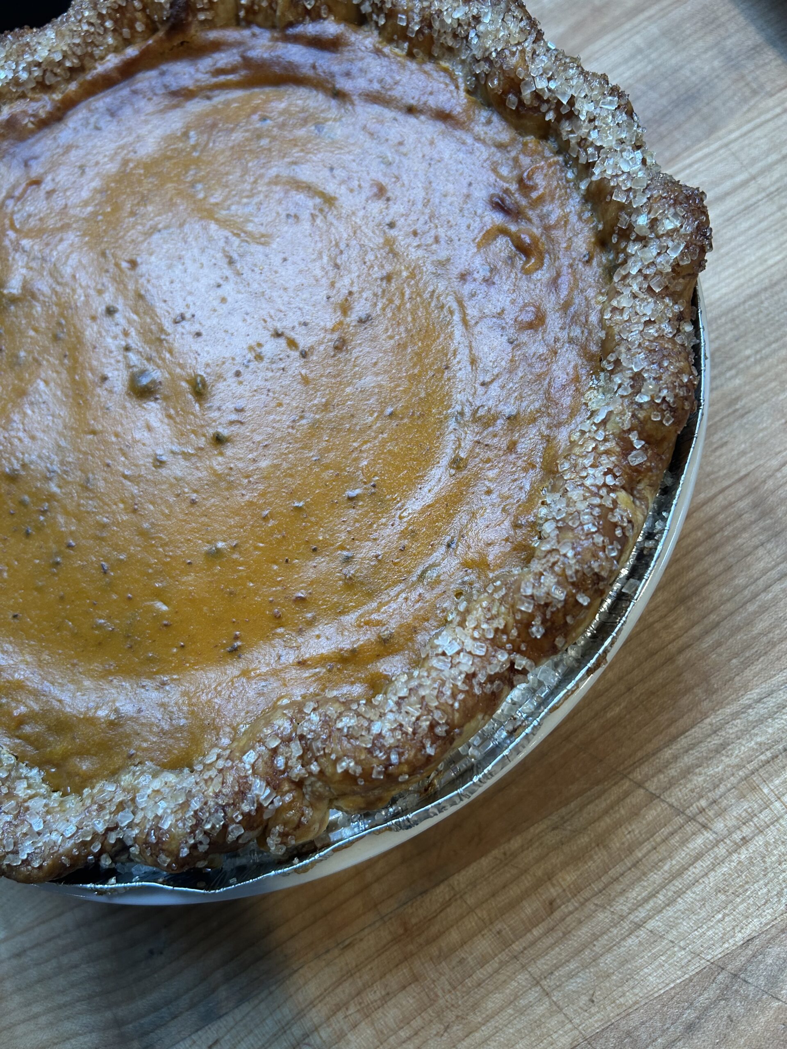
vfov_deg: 67.3
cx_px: 394
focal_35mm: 26
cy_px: 524
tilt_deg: -70.9
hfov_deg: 53.1
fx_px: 788
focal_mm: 5.7
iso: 125
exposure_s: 1/120
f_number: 1.5
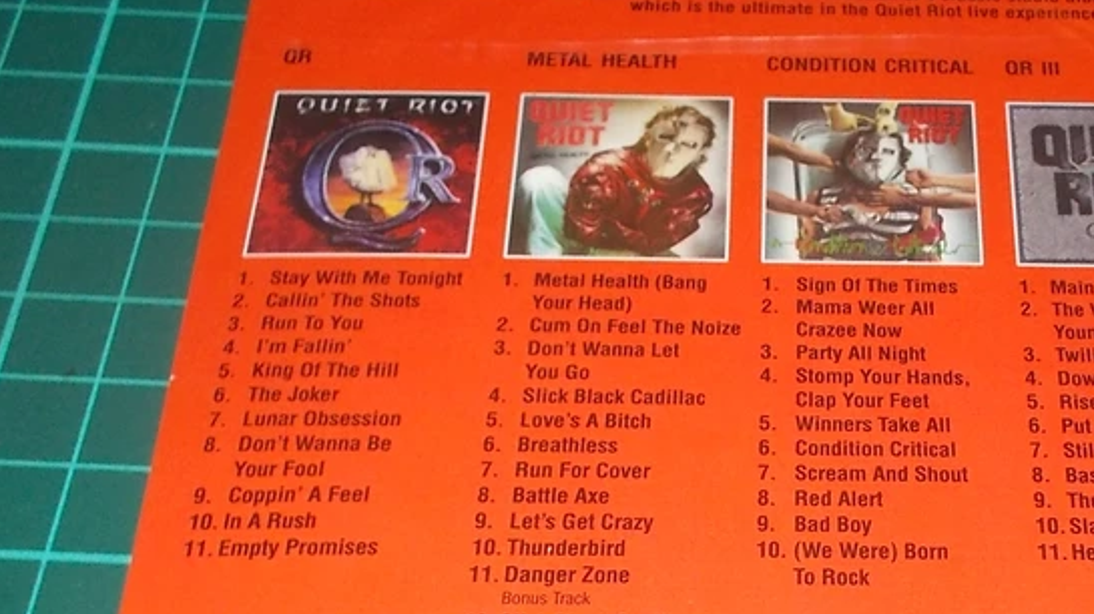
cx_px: 841
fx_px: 1682
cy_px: 566
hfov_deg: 35.1
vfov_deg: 20.2
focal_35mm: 58
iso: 200
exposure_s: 1/30
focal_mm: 4.1
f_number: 3.3
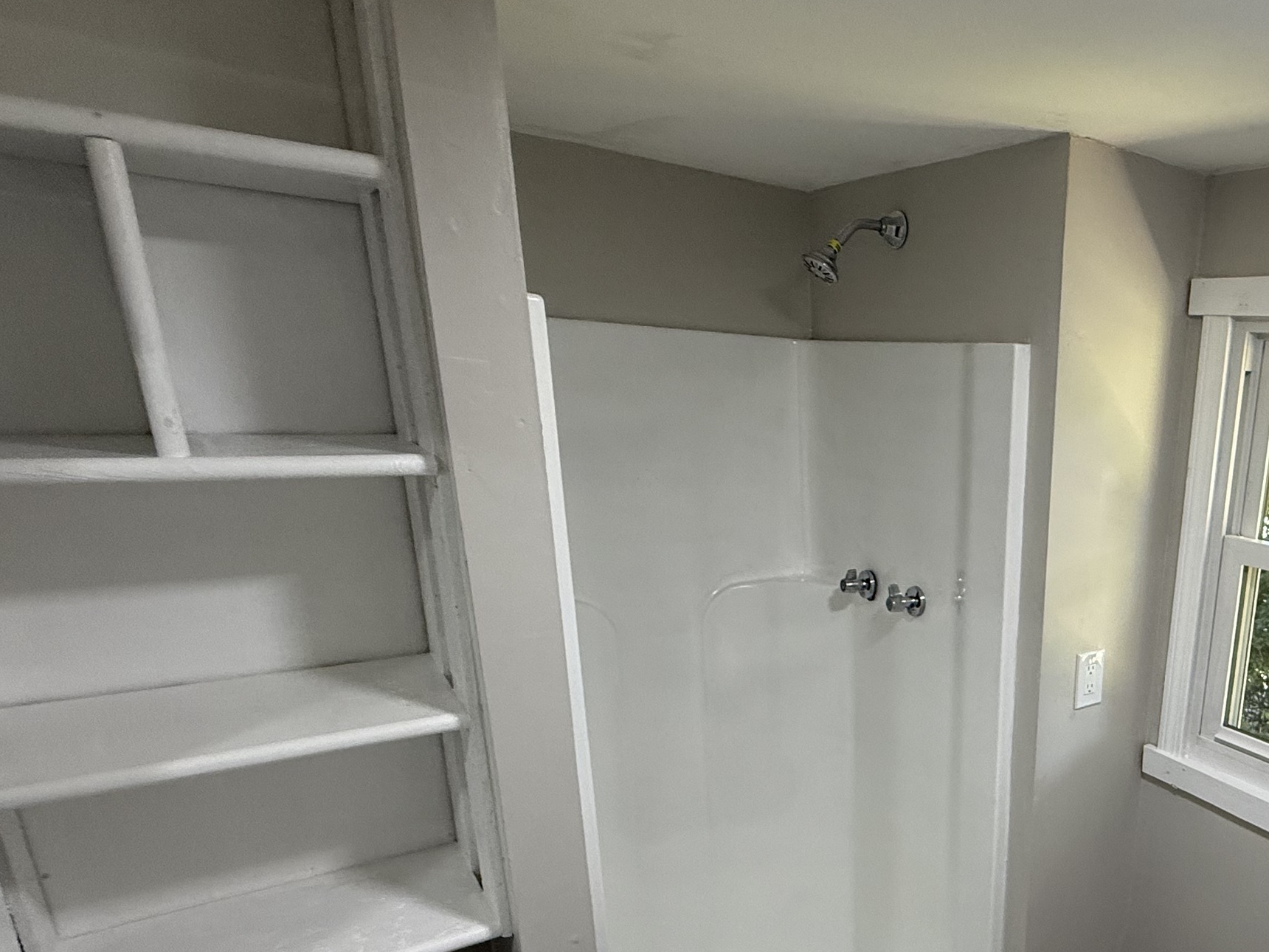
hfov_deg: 62.1
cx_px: 1058
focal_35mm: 25
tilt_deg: -17.7
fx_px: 916
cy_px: 673
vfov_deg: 53.2
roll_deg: -3.9
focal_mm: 2.22
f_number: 2.2
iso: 250
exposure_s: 1/99
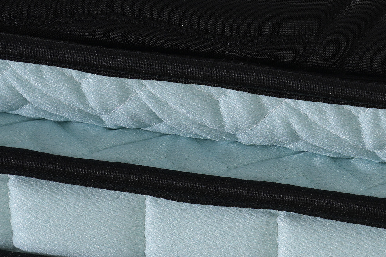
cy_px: 355
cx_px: 522
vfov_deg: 5.4
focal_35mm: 255
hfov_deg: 8.0
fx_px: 2734
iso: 100
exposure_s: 1/125
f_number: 10
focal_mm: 70
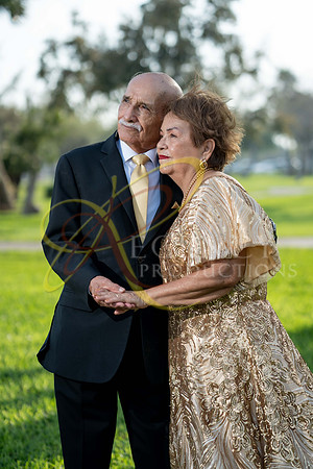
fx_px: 1108
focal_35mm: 85
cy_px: 234
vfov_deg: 23.9
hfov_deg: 16.1
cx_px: 156
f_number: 2.8
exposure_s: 1/1600
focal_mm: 85
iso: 200
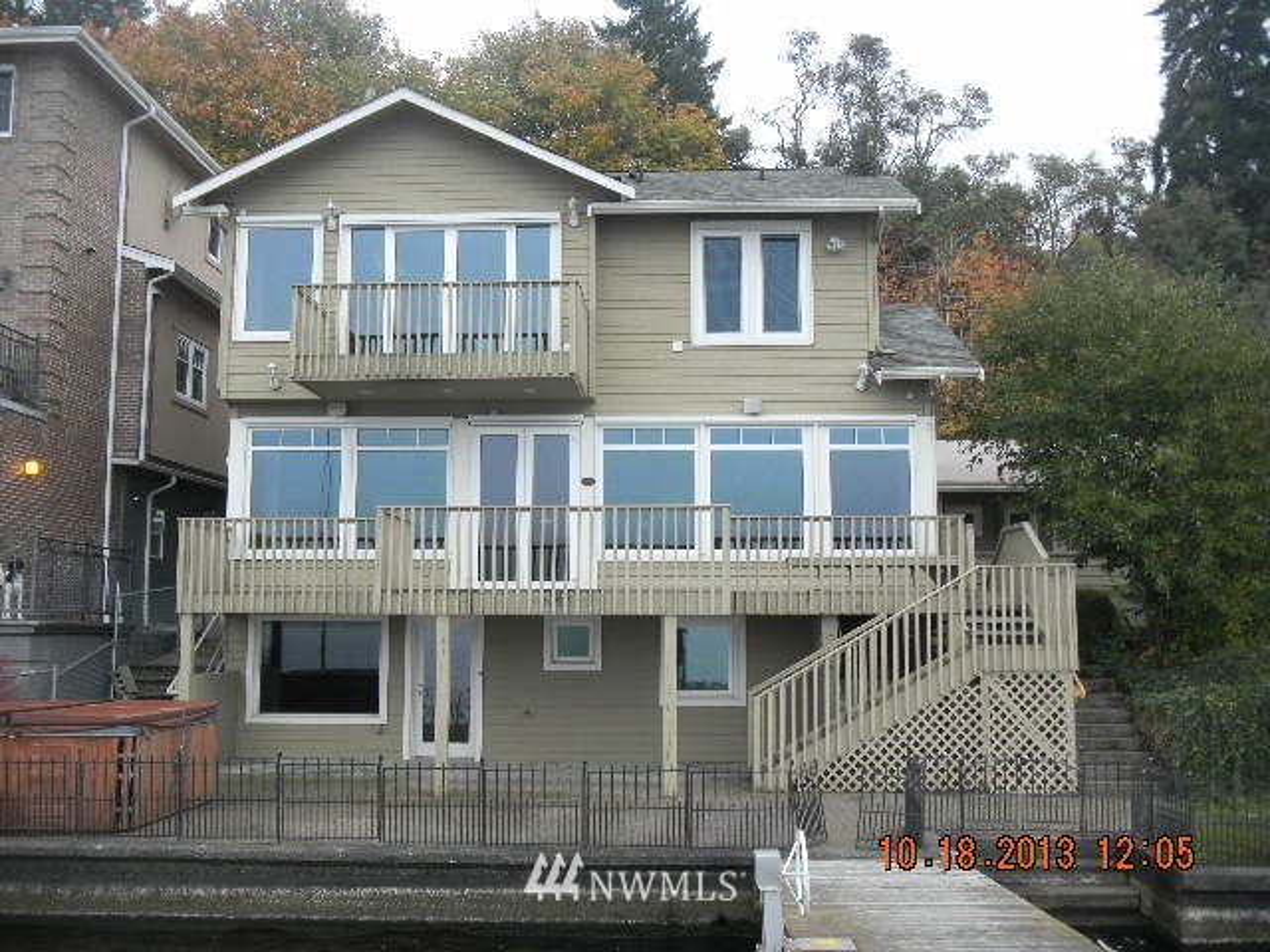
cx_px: 635
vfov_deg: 40.7
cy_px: 476
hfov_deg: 52.6
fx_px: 1284
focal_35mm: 35
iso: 111
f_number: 3.6
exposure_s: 1/153
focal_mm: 6.3
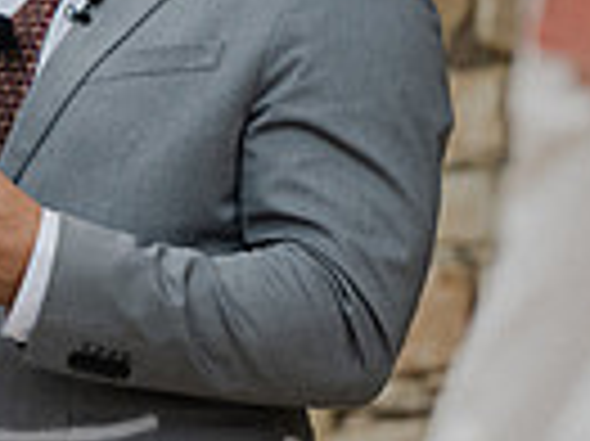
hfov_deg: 2.3
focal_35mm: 853
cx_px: -383
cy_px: 20
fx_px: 14525
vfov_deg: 1.7
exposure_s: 1/2000
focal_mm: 200
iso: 500
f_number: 2.8
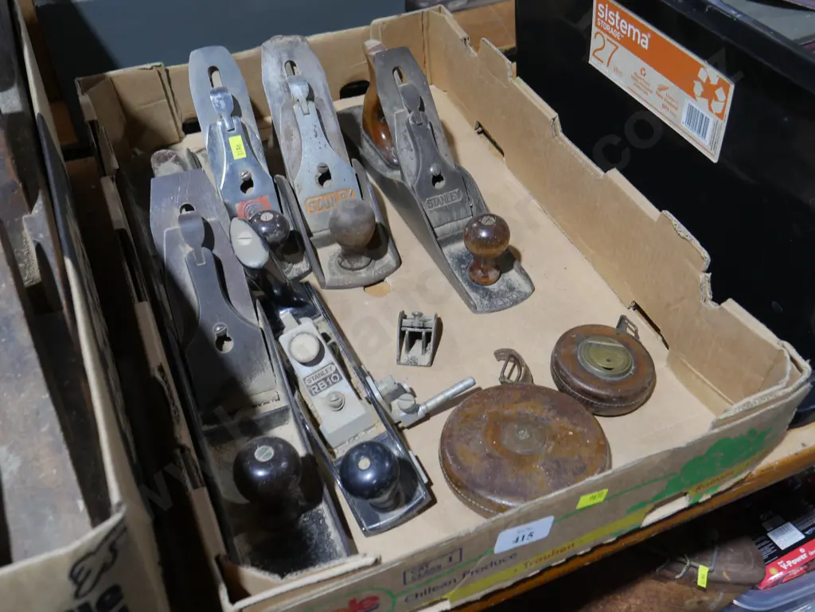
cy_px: 306
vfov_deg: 39.7
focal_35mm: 36
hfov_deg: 51.3
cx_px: 408
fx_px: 848
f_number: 4
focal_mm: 18
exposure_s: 1/60
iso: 500
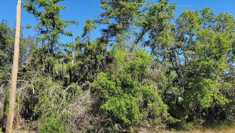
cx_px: 117
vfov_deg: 41.0
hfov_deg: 67.9
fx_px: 175
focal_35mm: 28
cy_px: 89
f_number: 1.8
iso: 20
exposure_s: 1/686
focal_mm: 7
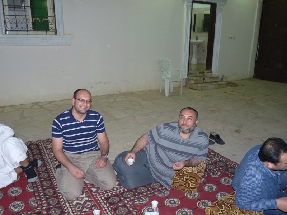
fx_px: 249
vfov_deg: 46.8
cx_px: 144
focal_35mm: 30
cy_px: 108
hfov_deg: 60.0
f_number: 3
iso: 200
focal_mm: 5.4
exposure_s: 1/8
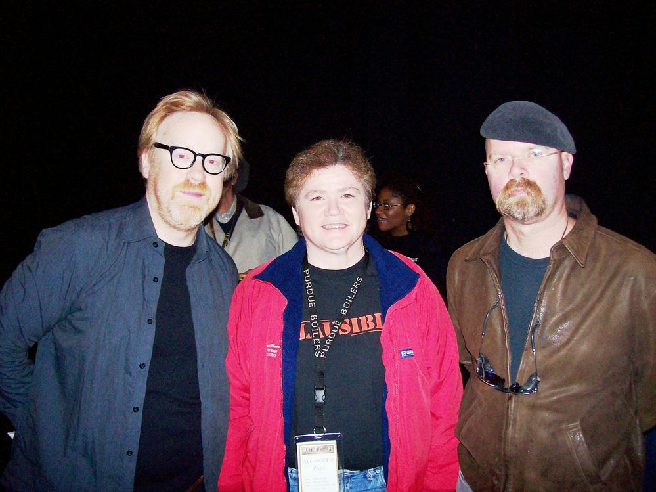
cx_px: 328
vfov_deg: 39.6
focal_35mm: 36
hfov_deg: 51.4
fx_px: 682
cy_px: 246
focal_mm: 6
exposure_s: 1/64
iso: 140
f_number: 2.7
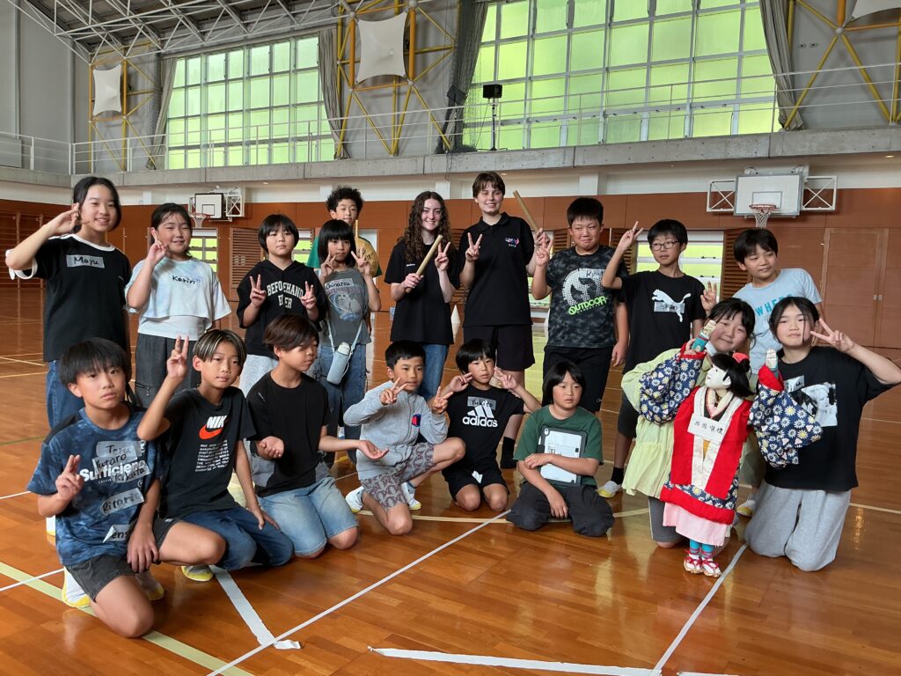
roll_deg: -1.9
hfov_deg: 61.7
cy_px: 338
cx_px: 450
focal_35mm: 29
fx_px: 755
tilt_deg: -3.4
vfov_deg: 48.2
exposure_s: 1/60
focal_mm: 3
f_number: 1.8
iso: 40
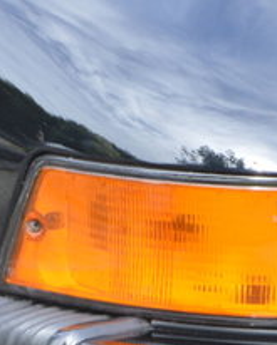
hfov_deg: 4.0
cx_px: 294
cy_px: 490
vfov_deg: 5.0
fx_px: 3936
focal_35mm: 384
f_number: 5.6
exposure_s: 1/125
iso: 180
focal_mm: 55
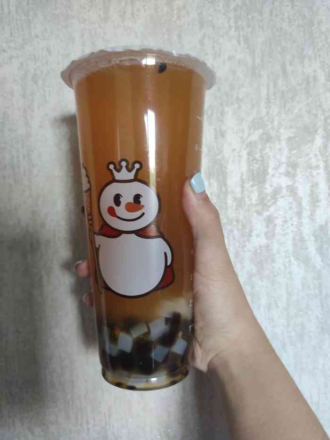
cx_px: 165
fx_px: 330
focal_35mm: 26
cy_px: 220
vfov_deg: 67.3
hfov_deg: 53.1
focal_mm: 4.77
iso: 1393
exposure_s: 1/33
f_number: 1.75
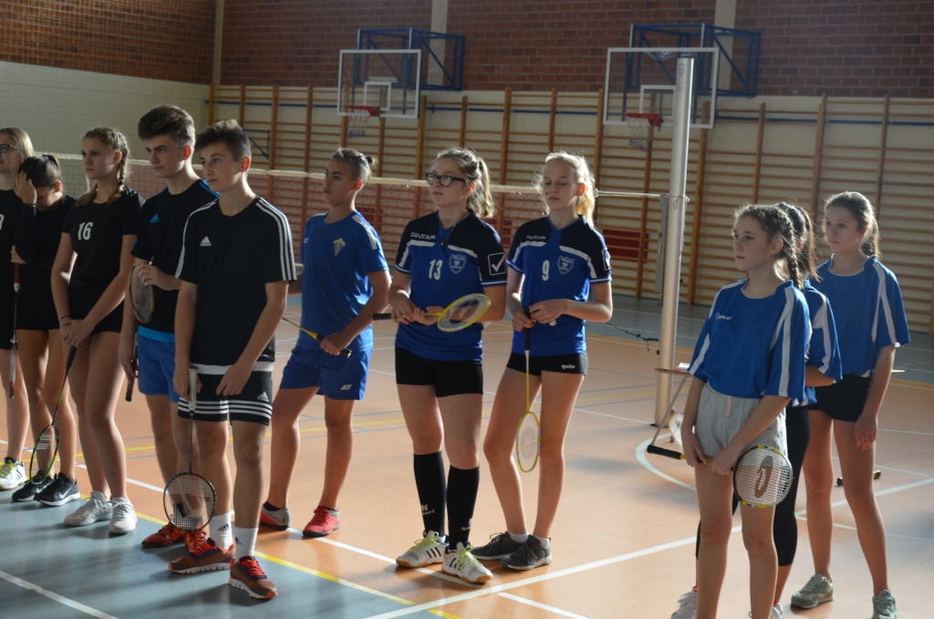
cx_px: 467
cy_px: 310
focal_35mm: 57
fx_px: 1476
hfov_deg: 35.1
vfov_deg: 23.7
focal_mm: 38
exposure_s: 1/100
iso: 400
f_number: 5
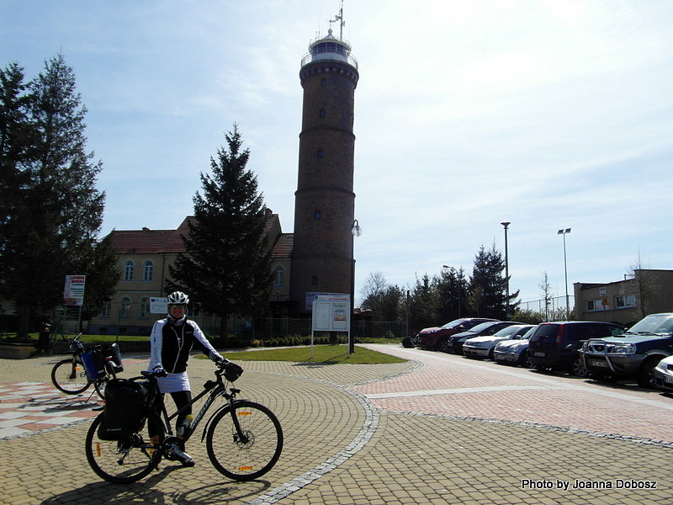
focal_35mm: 24
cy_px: 252
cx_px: 336
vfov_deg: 56.8
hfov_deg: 71.6
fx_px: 467
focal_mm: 4
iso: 100
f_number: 3.6
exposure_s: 1/1500
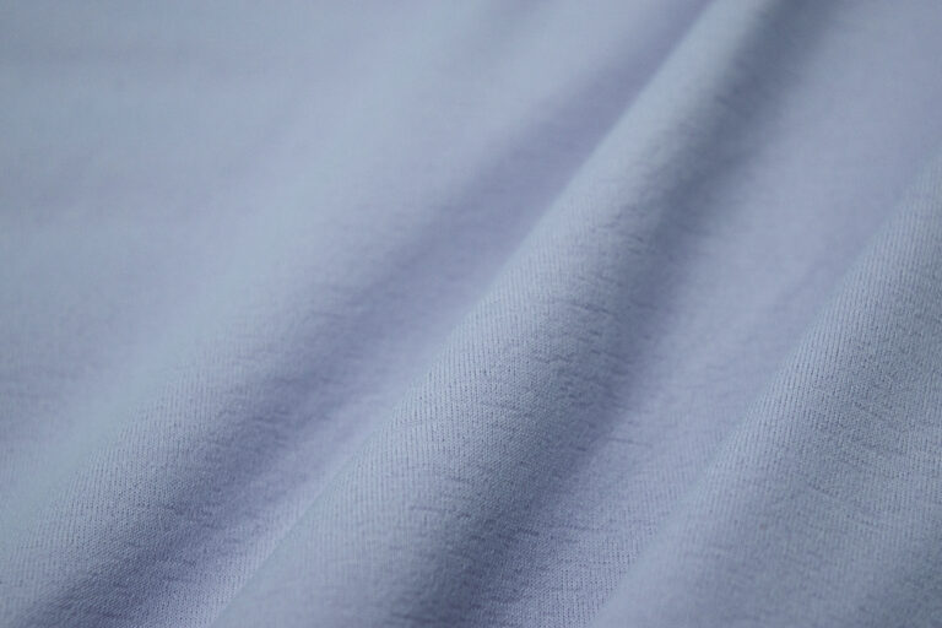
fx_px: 2159
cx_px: 471
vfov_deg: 16.6
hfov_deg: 24.6
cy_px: 314
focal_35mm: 82
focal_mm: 55
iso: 160
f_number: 6.3
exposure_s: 1/160
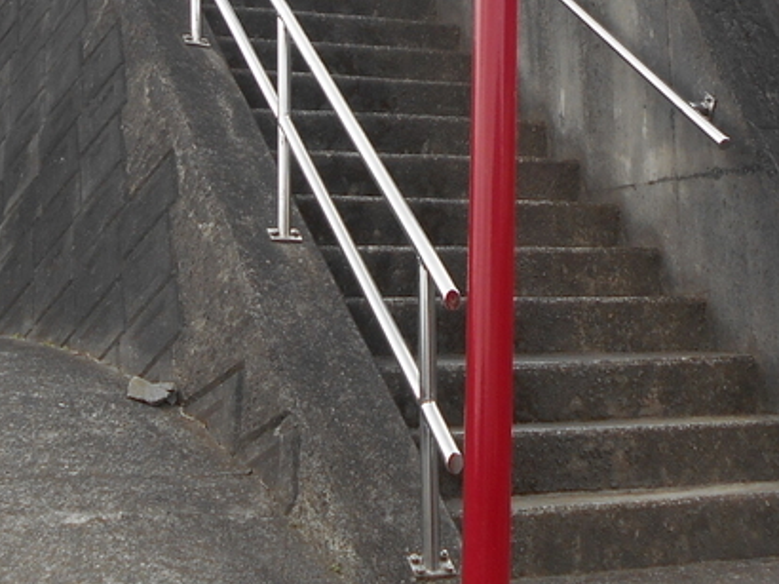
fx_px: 1687
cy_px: -63
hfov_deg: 26.0
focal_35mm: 75
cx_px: 332
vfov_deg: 18.8
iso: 80
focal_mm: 5.1
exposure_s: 1/250
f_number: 3.4
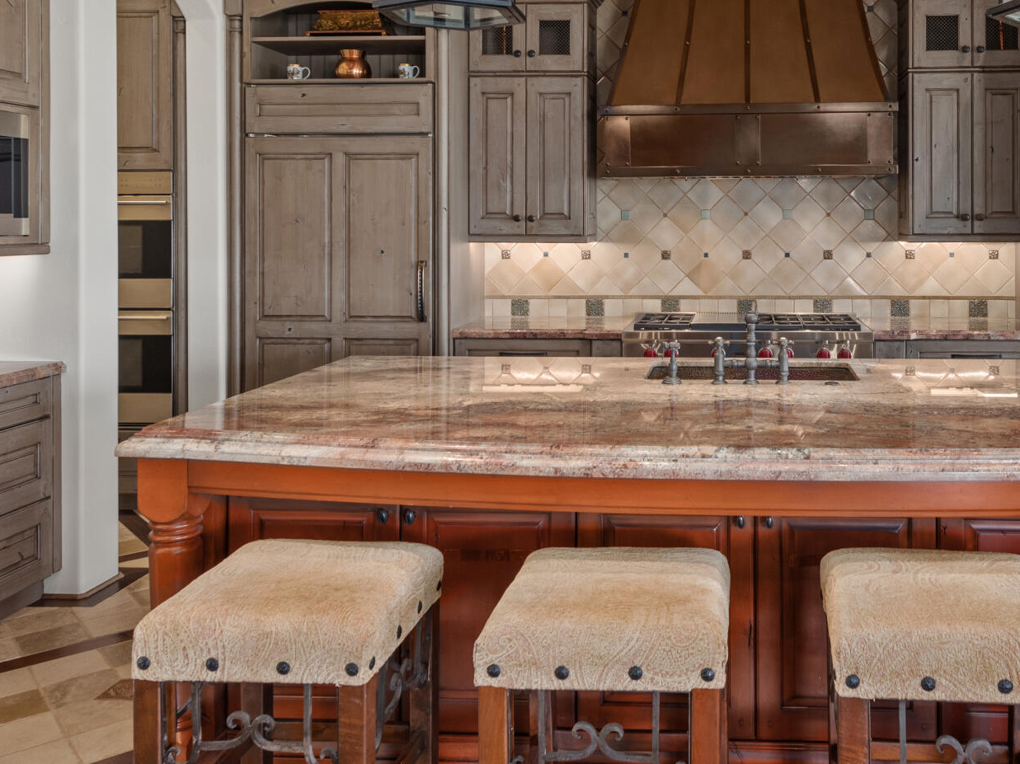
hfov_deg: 51.5
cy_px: 211
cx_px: 693
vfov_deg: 39.8
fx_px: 1031
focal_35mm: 35
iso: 320
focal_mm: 15
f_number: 6.3
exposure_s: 1/2.5
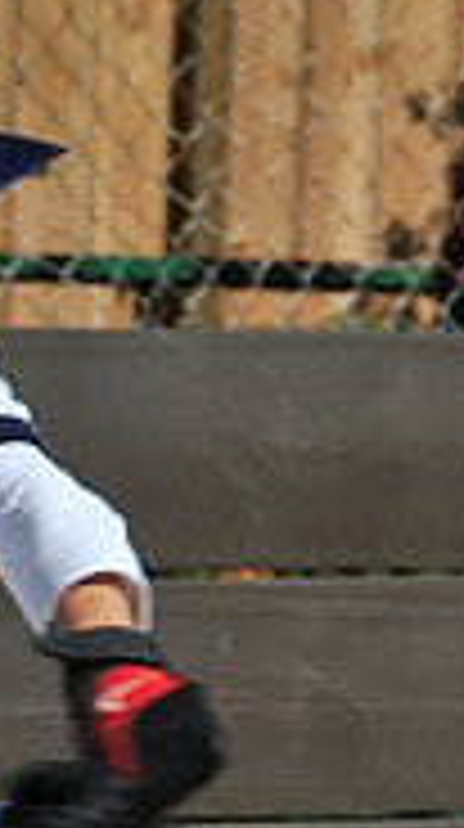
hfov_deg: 2.3
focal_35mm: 520
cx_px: -401
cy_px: 695
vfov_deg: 4.2
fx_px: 11408
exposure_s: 1/250
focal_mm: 105
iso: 200
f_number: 11
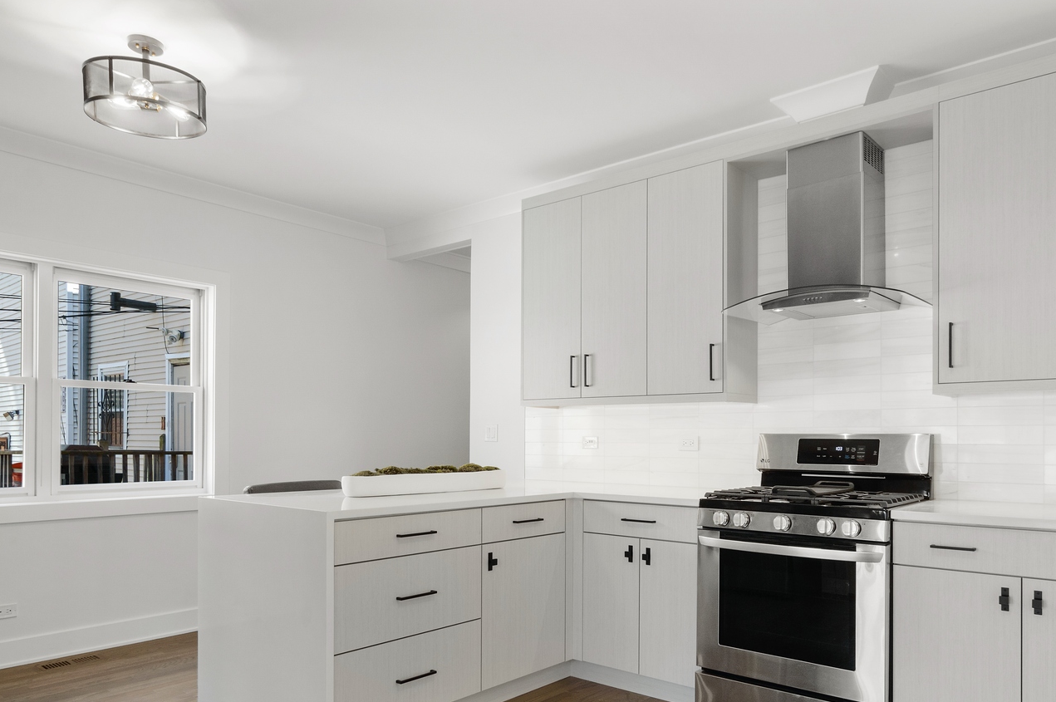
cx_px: 601
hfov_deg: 75.7
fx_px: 674
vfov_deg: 54.3
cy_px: 446
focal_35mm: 23
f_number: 8
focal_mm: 12
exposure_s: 1/13
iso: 200
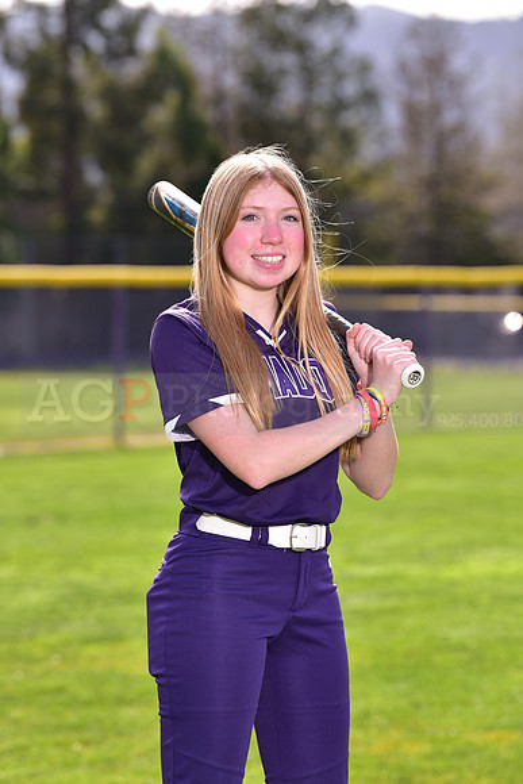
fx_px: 3702
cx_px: 262
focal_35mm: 170
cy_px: 392
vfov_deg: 12.1
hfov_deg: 8.1
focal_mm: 170
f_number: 5.6
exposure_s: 1/250
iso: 80
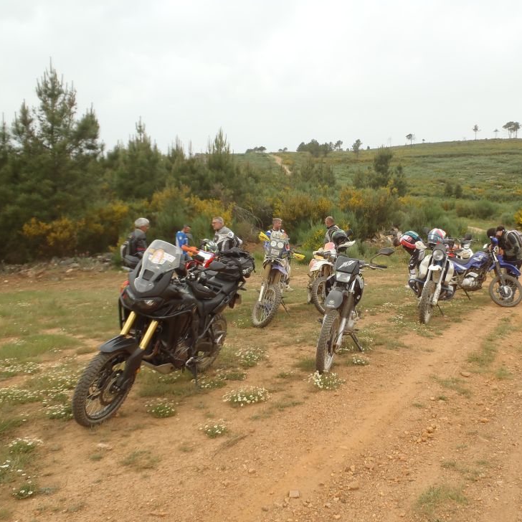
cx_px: 356
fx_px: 580
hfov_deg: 47.5
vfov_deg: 48.5
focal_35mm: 34
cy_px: 263
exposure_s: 1/60
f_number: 3.9
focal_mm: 5
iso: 80
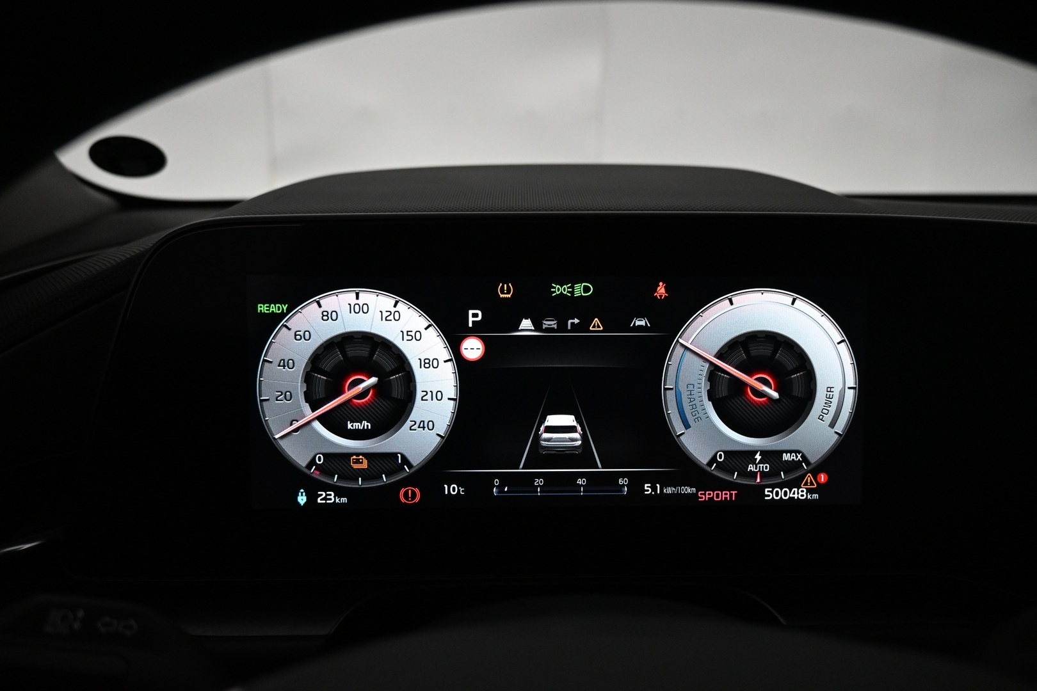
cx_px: 518
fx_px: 691
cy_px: 346
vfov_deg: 53.1
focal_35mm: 24
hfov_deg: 73.7
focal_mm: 16
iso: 1600
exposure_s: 1/200
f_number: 3.5
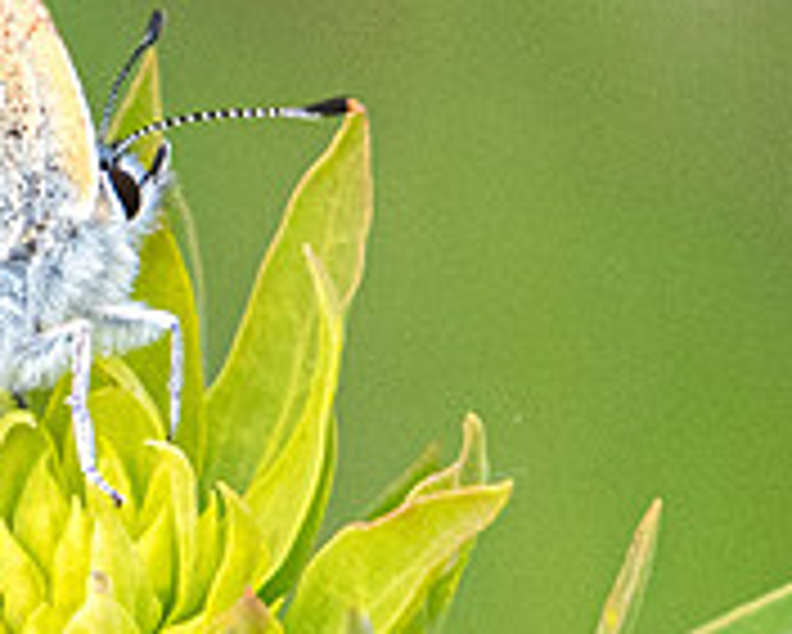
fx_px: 80327
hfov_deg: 0.6
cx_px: 43
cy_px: 159
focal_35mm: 3425
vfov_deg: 0.5
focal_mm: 400
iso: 800
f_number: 9
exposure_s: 1/800
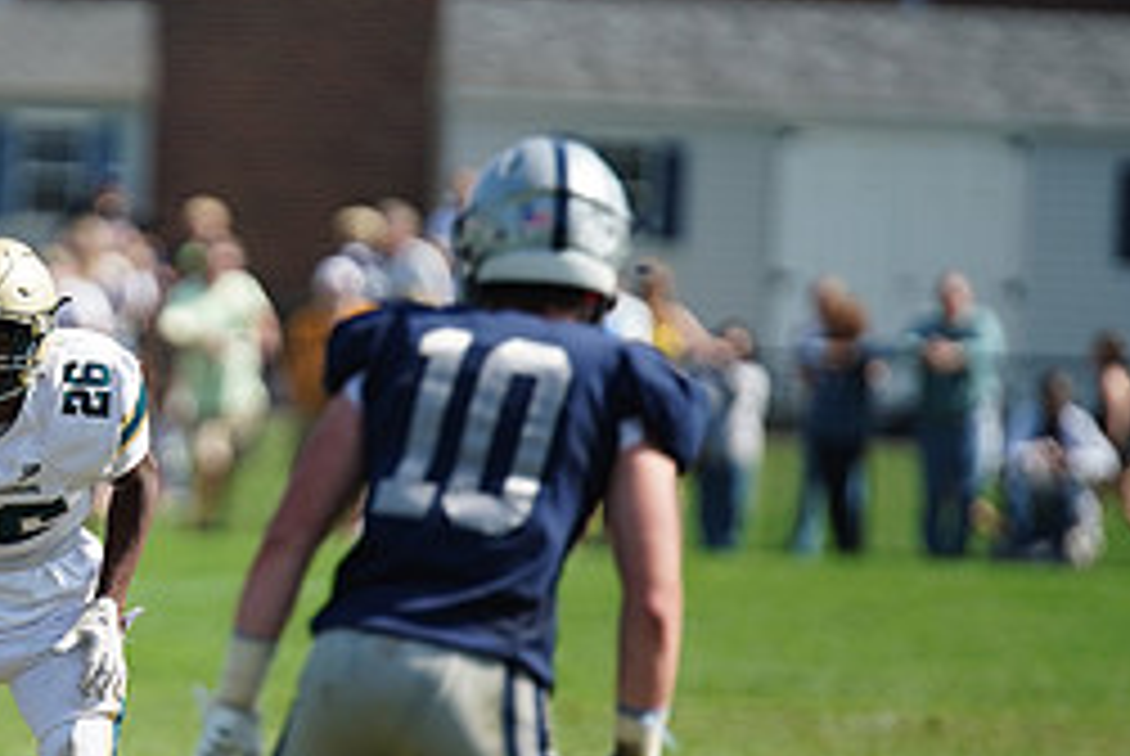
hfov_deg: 3.0
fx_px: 21746
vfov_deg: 2.0
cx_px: 0
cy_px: 371
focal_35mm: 692
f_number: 2.8
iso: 400
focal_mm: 300
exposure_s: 1/4000
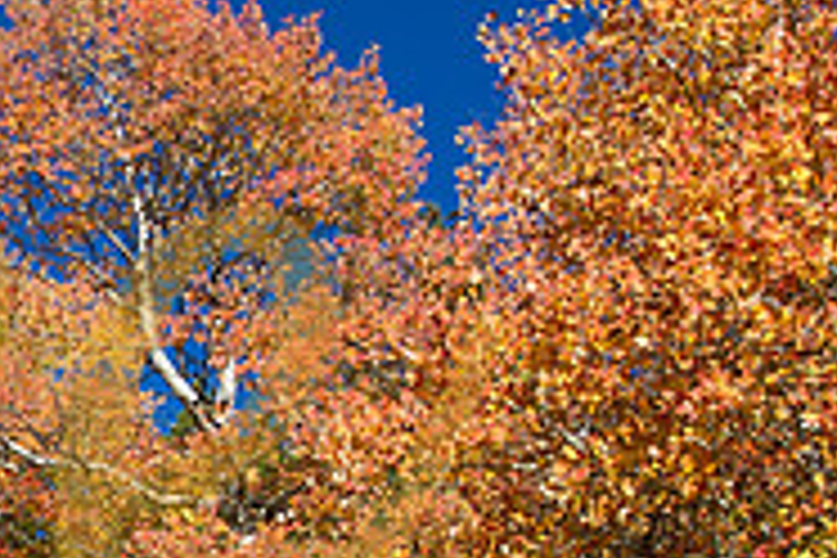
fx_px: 1744
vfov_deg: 17.7
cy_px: 576
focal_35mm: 75
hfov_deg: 23.4
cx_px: -292
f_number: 16
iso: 200
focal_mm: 24
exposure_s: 1/100
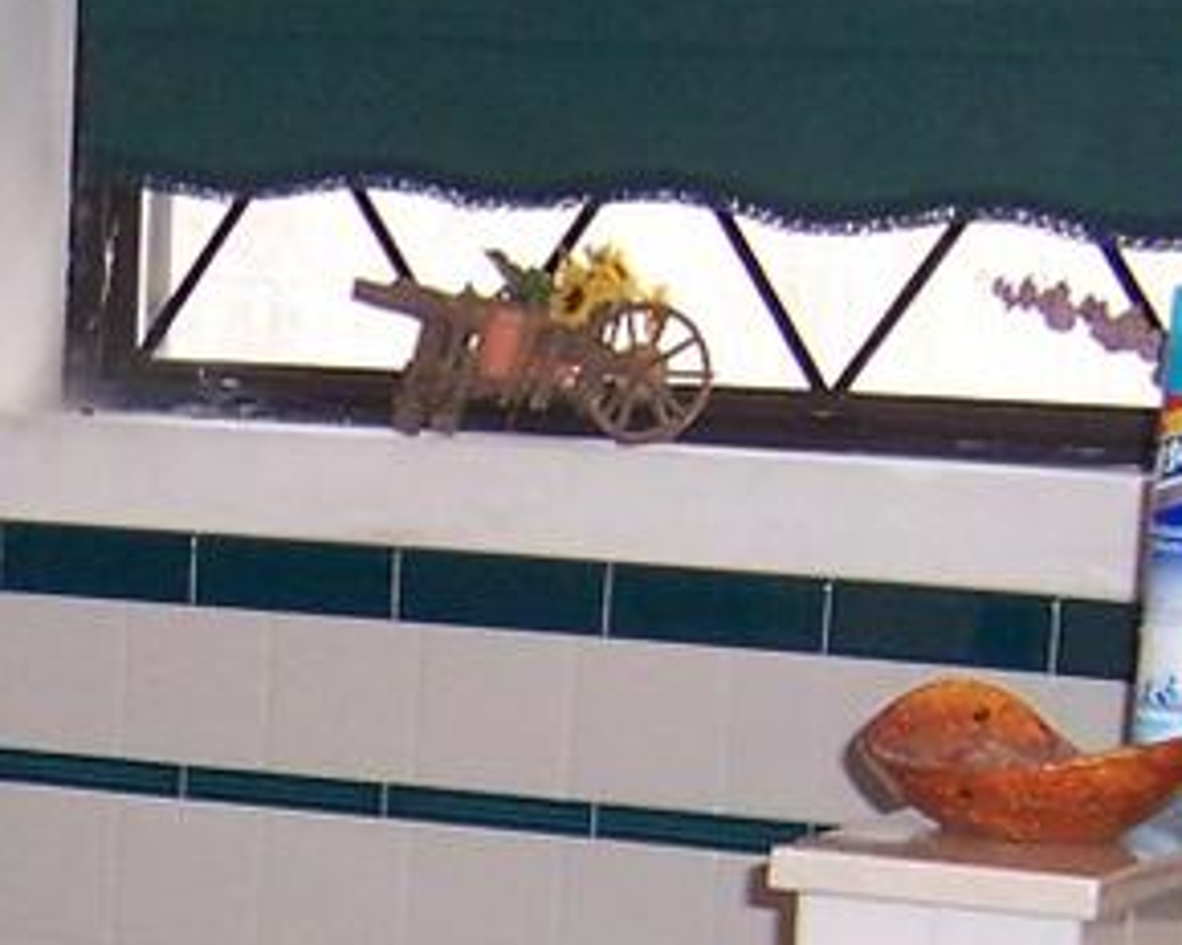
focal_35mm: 142
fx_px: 4968
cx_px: -526
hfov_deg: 12.9
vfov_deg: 10.6
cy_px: 1279
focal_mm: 5.5
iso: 140
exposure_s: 1/60
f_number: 2.8
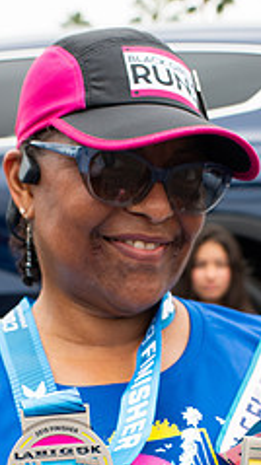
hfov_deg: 17.4
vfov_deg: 29.2
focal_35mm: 69
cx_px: 132
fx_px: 851
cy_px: 430
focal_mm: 35
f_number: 5.6
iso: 400
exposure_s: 1/320
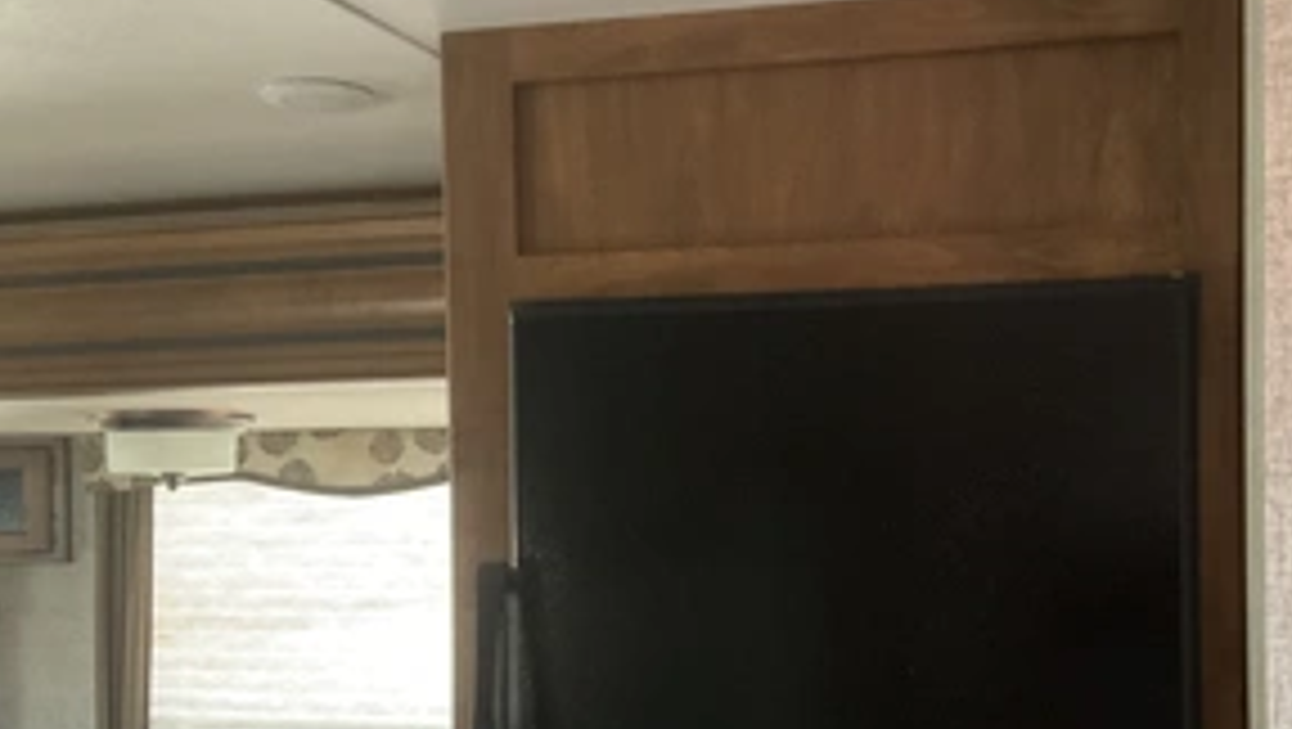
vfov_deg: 27.0
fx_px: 1509
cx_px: 860
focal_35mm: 44
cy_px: 495
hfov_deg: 45.7
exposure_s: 1/42
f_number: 1.8
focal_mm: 3
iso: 320
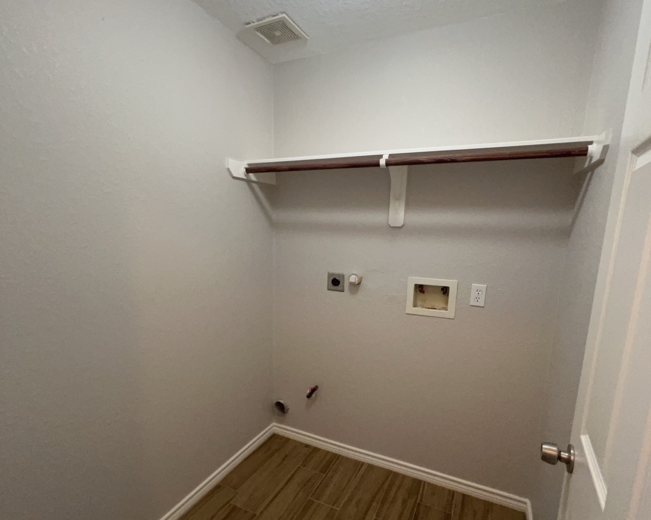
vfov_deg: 76.7
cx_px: 325
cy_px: 290
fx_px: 327
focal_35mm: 17
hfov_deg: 89.6
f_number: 1.8
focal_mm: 1.57
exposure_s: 1/61
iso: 250
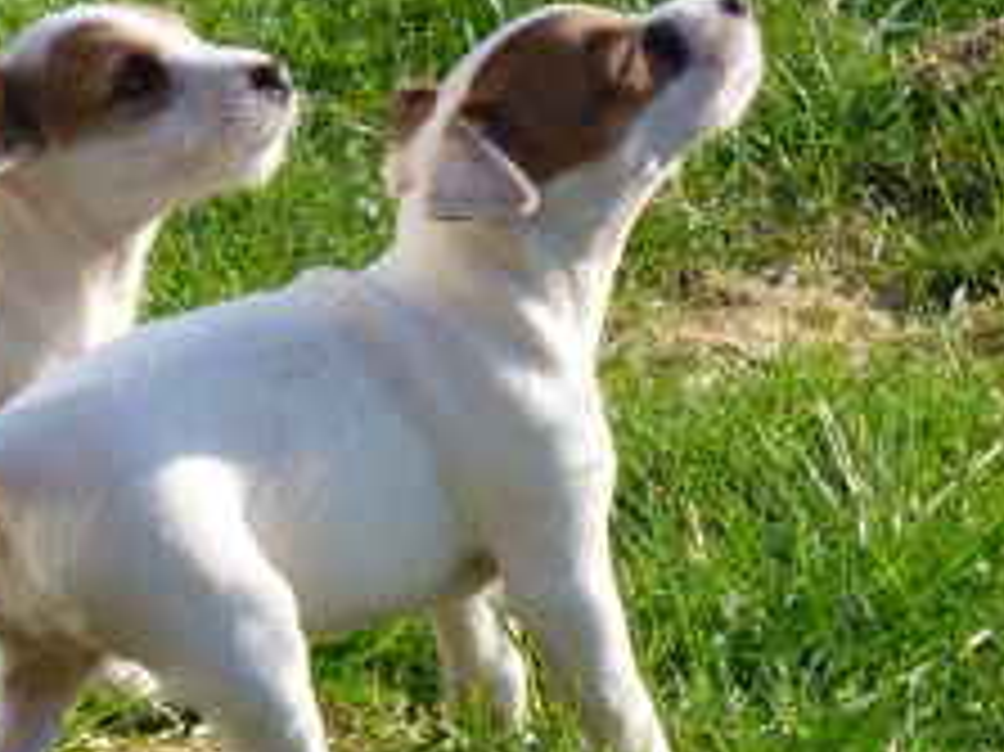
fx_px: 7653
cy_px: 441
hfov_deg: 7.5
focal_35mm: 264
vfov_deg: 5.6
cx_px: 185
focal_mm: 24.3
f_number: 3.9
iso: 64
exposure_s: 1/320
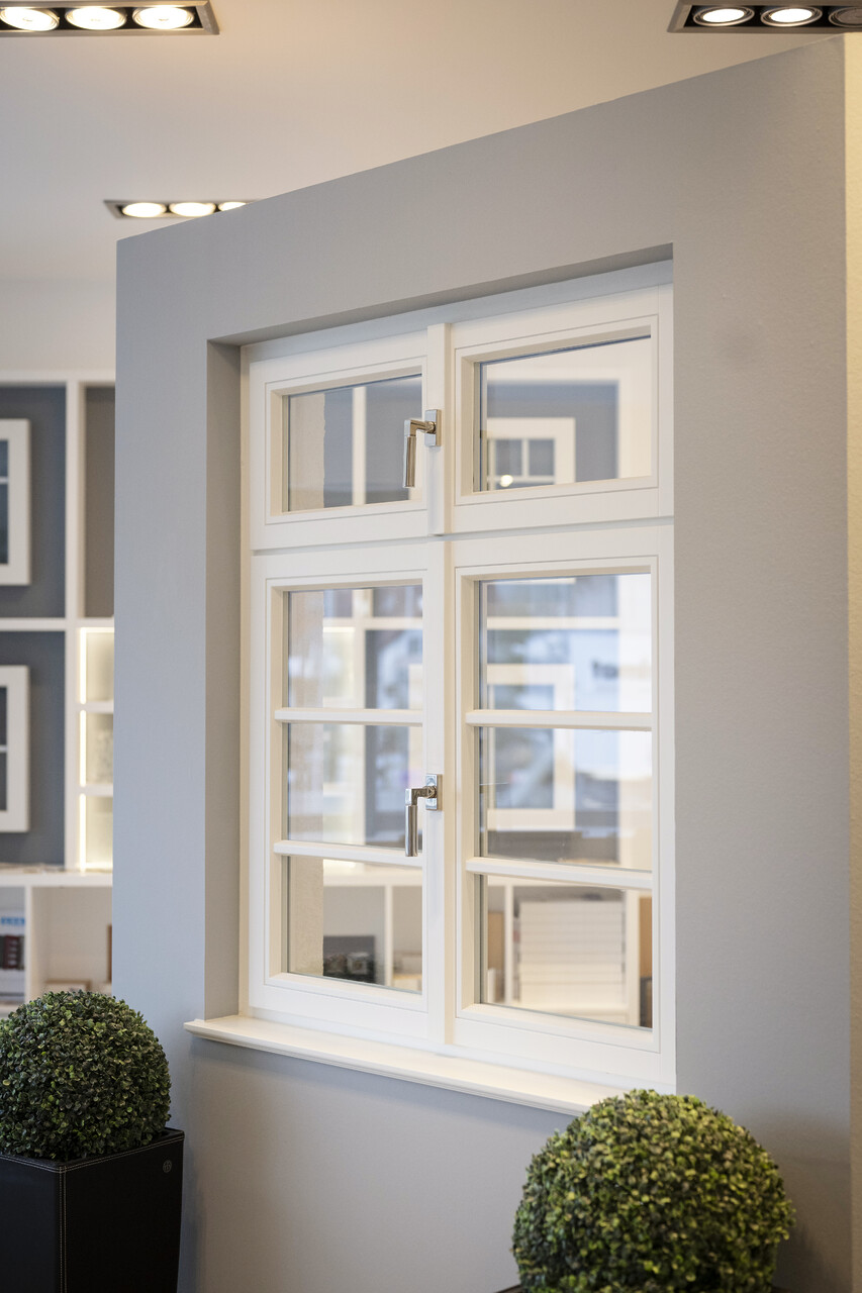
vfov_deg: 39.6
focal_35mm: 50
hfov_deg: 27.0
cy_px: 646
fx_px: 1796
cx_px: 431
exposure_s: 1/640
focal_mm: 50
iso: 640
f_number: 2.8
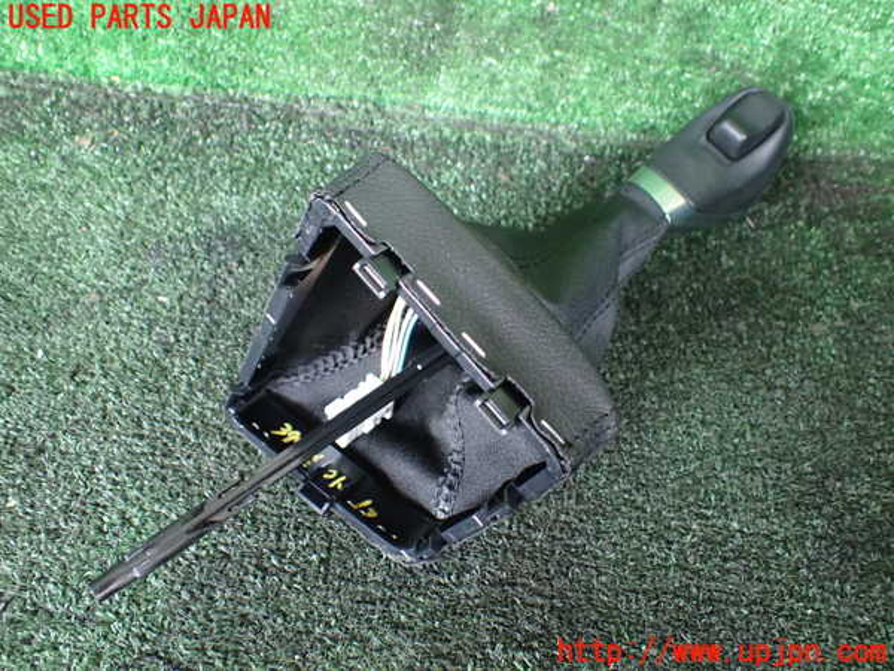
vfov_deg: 46.8
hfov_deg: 60.0
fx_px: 775
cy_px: 336
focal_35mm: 30
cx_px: 447
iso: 1000
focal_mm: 5.4
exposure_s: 1/30
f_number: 2.3
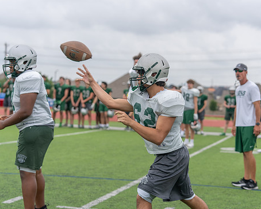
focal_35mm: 90
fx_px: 695
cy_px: 106
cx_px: 156
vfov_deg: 17.1
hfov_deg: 21.2
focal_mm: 75
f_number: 3.5
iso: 250
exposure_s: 1/1250
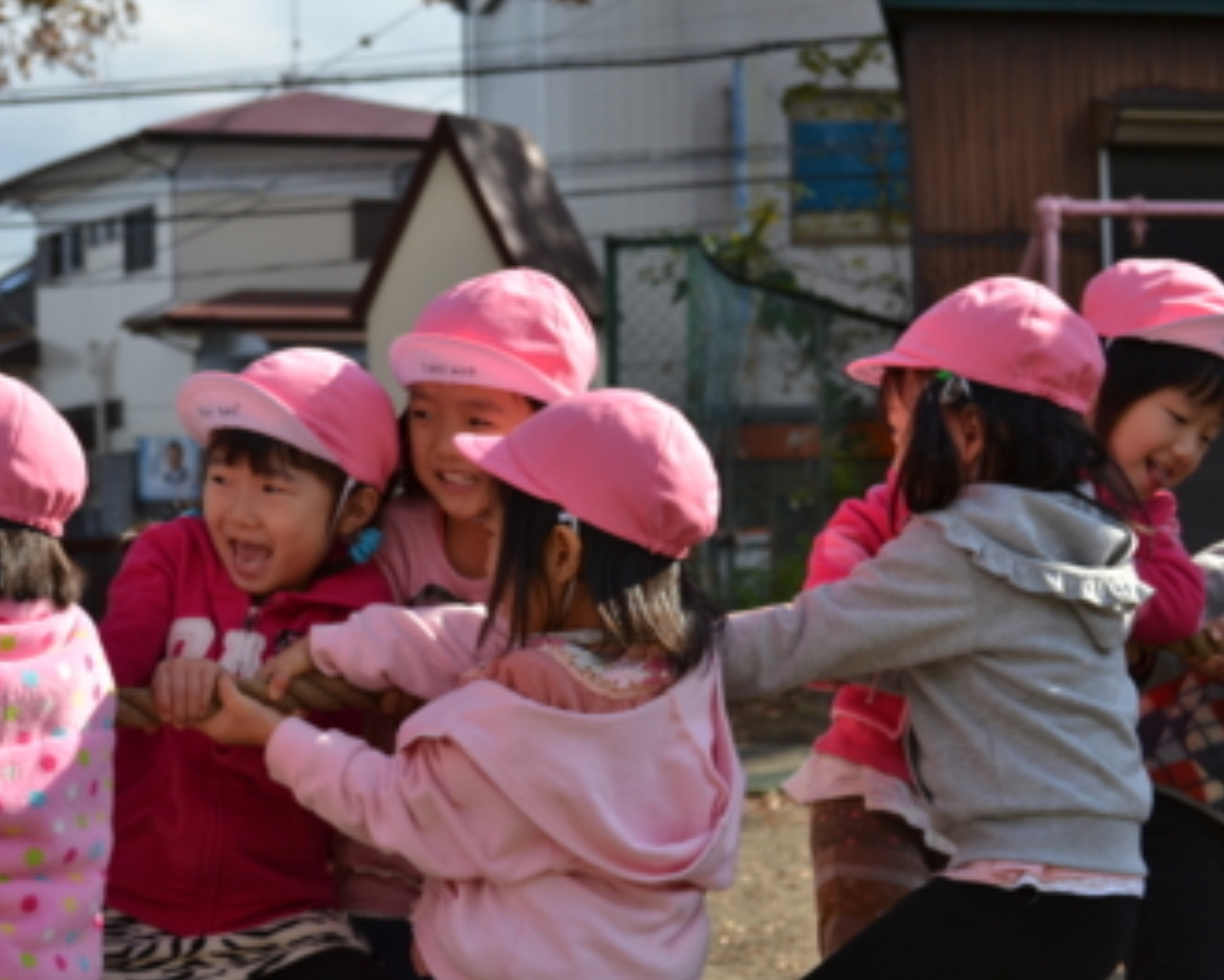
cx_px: 510
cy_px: 490
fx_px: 3391
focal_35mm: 94
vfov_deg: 16.4
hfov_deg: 20.4
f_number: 7.1
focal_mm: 55
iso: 100
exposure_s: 1/200
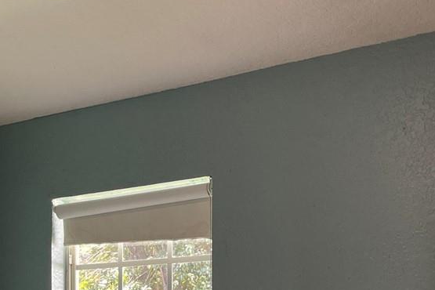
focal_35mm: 75
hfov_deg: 26.5
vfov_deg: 17.6
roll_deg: -0.1
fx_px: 906
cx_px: 88
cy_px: 320
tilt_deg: +0.3
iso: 100
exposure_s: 1/120
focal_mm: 5.1
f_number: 1.6
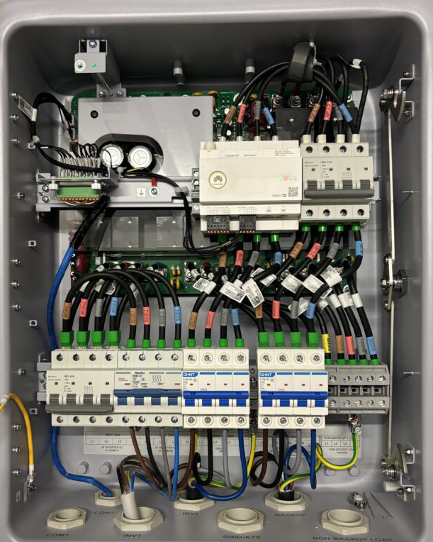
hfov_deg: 43.3
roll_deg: -0.6
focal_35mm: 34
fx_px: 545
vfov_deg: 52.8
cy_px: 291
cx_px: 208
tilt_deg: -0.2
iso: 320
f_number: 1.6
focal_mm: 5.96
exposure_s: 1/50
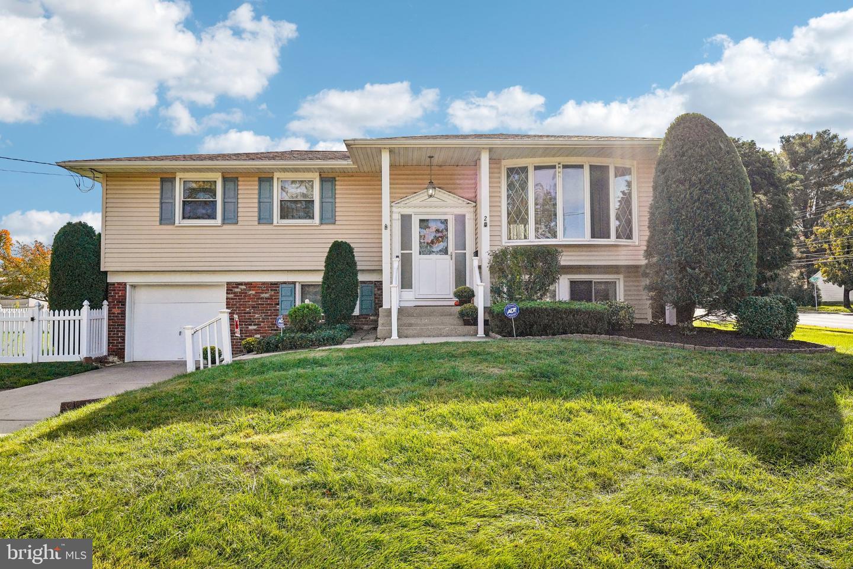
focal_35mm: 24
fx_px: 569
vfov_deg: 53.1
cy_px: 284
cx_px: 426
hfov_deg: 73.7
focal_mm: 24
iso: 500
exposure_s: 1/4000
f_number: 8
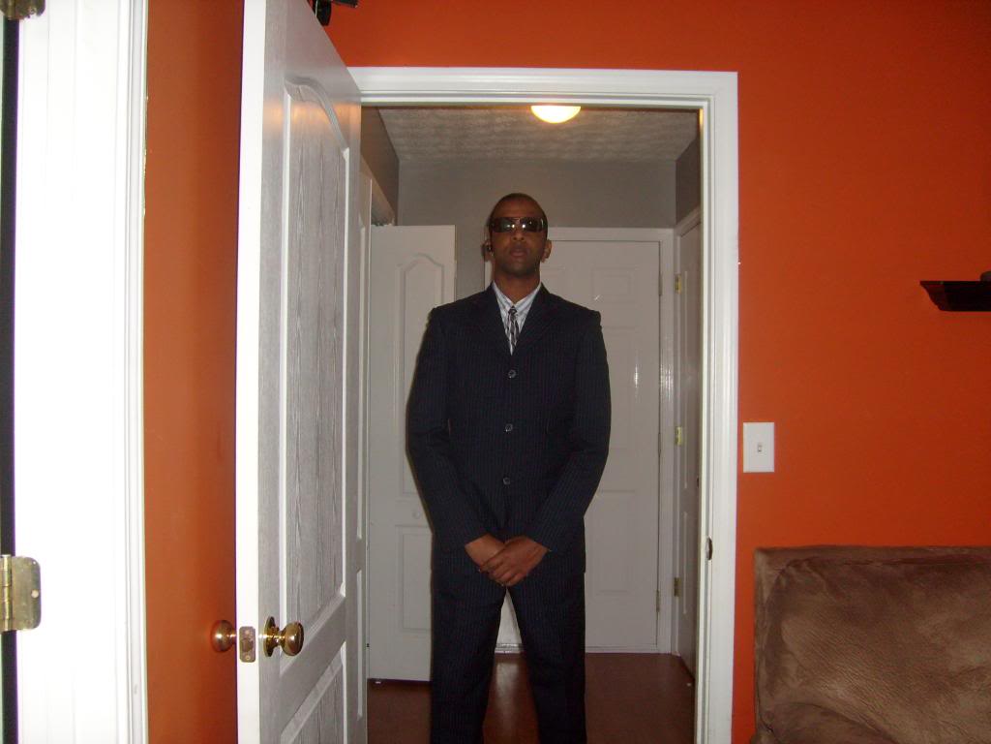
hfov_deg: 52.6
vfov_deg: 40.7
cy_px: 372
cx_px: 496
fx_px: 1002
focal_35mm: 35
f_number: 2.8
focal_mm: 5.8
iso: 100
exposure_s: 1/45
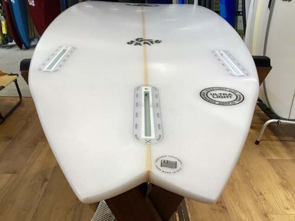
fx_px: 332
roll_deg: -1.5
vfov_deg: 36.8
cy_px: 109
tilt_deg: -22.2
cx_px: 148
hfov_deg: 47.9
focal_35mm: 39
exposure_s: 1/120
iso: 100
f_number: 2.4
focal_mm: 3.3
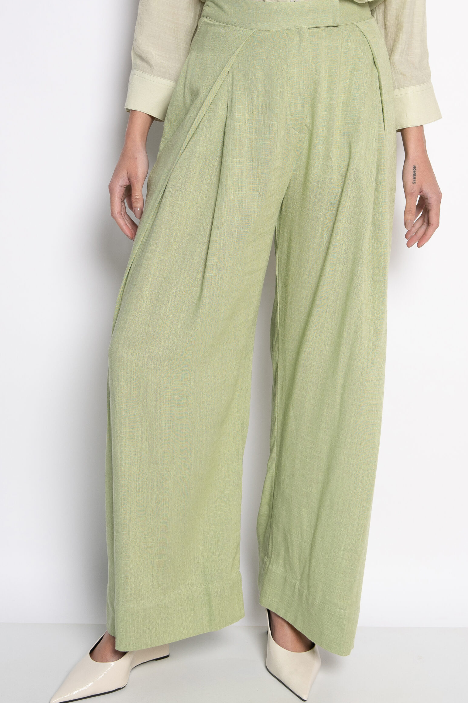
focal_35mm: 42
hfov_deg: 31.8
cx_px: 249
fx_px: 820
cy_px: 356
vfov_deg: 46.4
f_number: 5
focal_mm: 38
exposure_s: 1/125
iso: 320
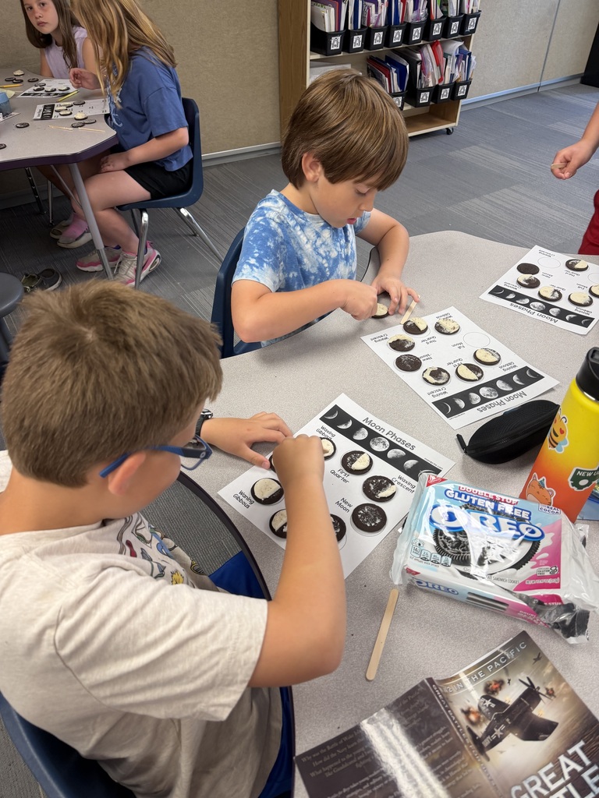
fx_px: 554
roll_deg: +0.6
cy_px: 399
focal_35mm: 24
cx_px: 300
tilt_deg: -42.7
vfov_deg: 71.6
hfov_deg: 56.8
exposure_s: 1/120
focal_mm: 6.76
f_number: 1.78
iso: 125
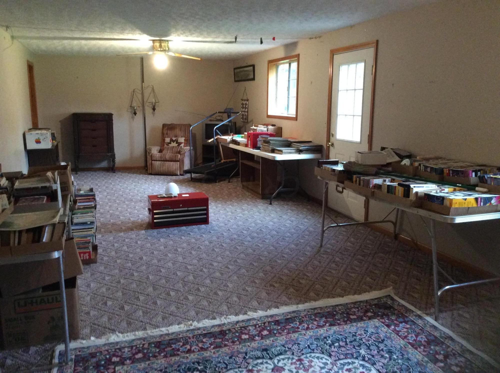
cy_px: 186
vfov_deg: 44.0
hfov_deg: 56.9
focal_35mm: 32
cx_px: 250
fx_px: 461
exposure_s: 1/20
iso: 320
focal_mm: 3.3
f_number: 2.4
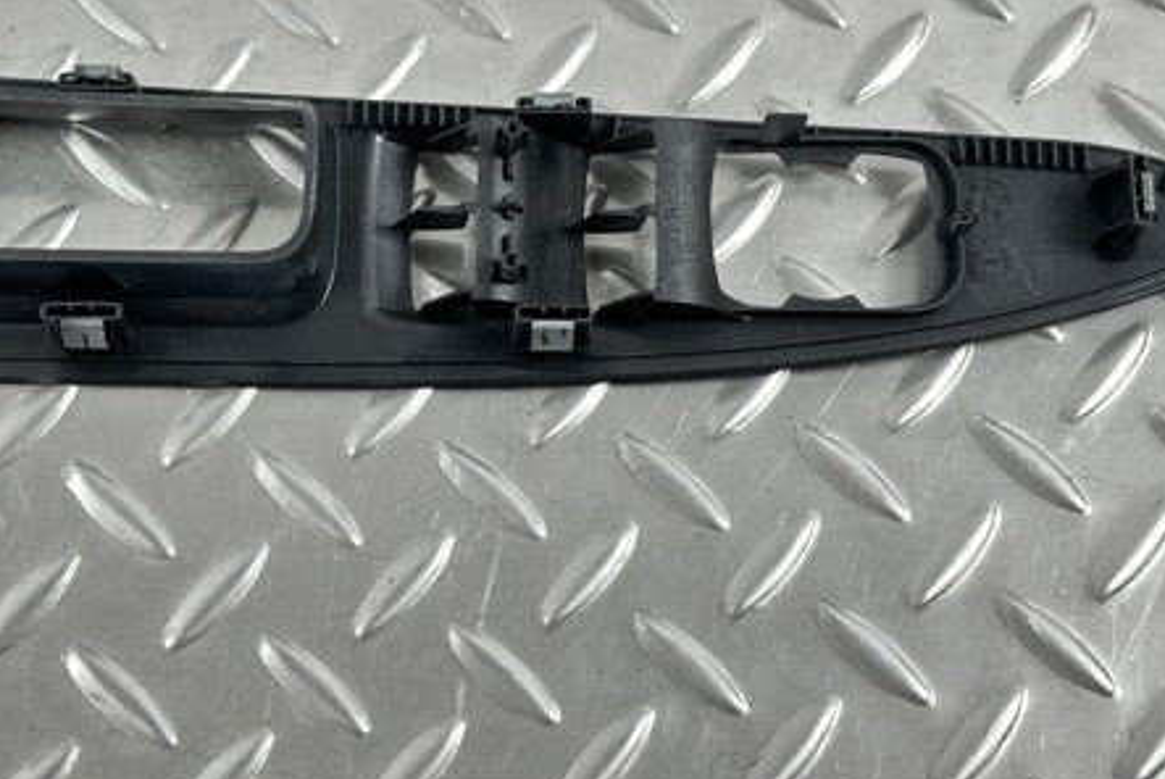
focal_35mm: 72
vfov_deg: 18.9
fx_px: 2331
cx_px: 523
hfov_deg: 28.0
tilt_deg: -68.0
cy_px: 246
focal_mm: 6.86
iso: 160
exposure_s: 1/50
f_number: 1.78
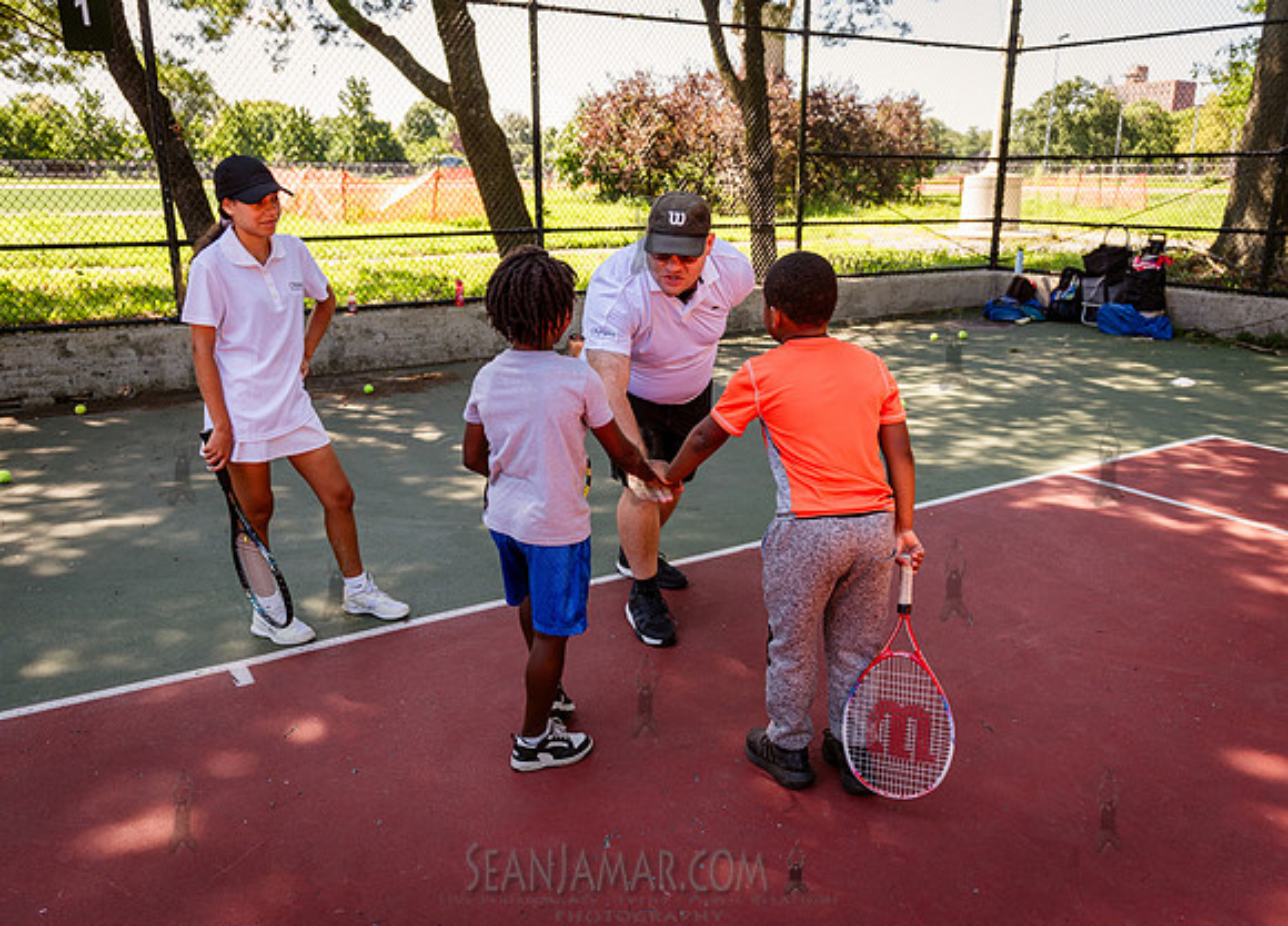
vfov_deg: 49.4
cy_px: 474
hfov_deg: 65.3
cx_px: 648
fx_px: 1006
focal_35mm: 27
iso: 200
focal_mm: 24
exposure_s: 1/320
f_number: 3.5
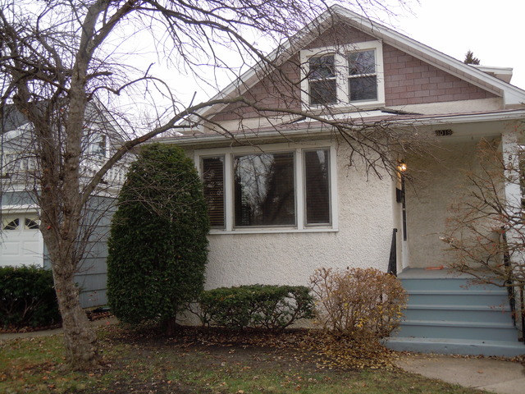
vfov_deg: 36.8
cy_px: 197
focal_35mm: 39
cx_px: 262
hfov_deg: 47.9
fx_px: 591
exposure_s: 1/80
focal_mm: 7.1
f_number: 3.7
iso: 160
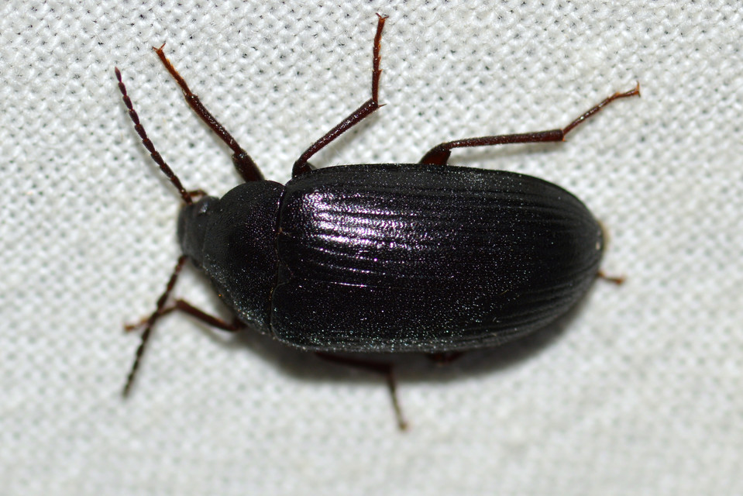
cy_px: 248
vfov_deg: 9.2
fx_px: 3097
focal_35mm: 150
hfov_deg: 13.7
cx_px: 372
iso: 100
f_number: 13
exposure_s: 1/200
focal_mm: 100
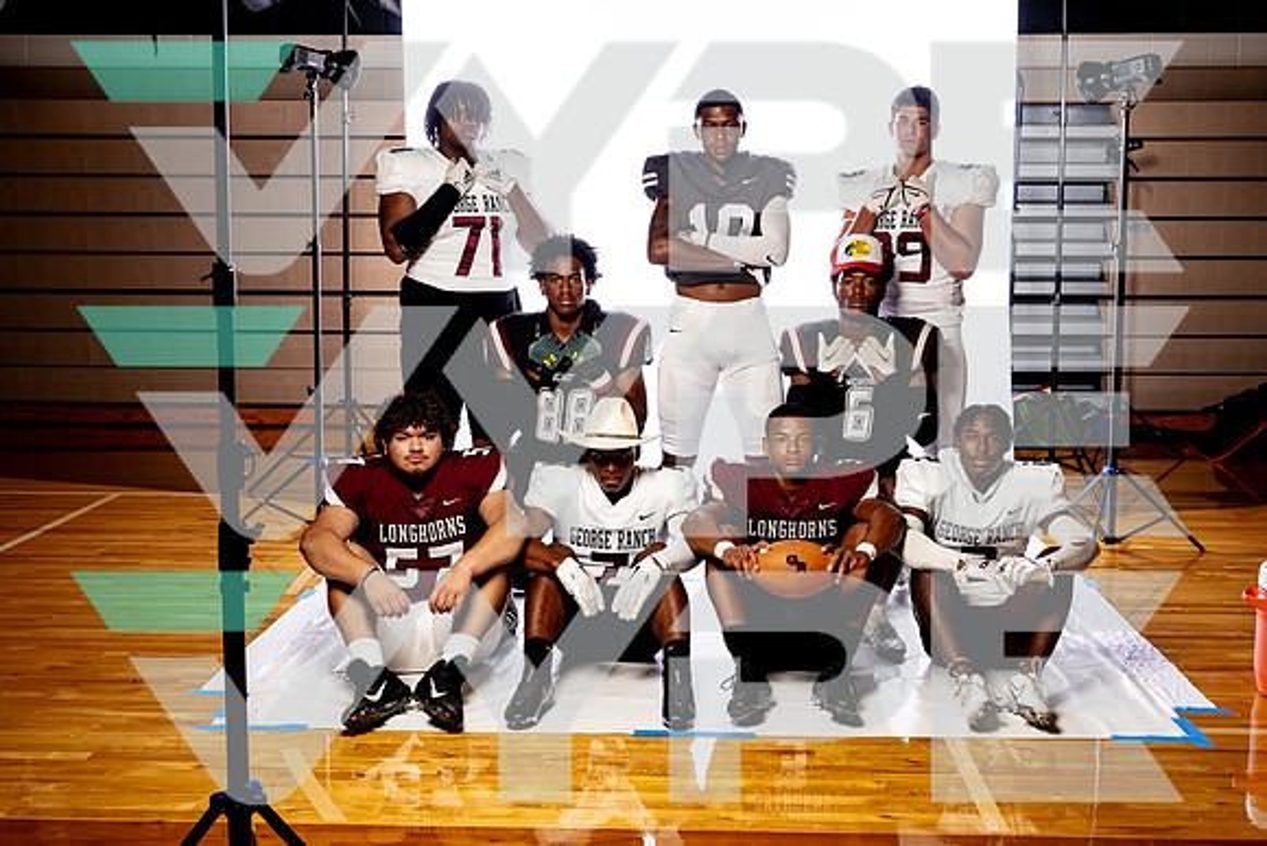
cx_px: 634
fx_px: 1549
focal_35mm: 44
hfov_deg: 44.5
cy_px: 423
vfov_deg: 30.5
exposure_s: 1/250
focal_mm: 44
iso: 250
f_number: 7.1
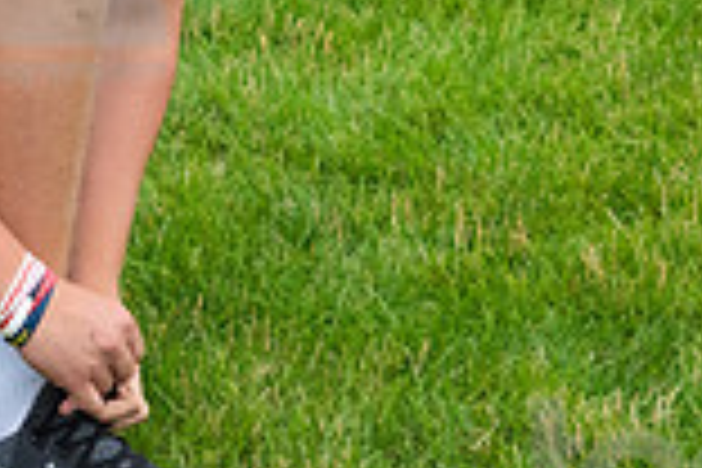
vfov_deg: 5.6
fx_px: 4777
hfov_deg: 8.4
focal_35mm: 245
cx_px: 32
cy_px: -74
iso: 2000
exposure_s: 1/1600
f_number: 5.6
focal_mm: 66
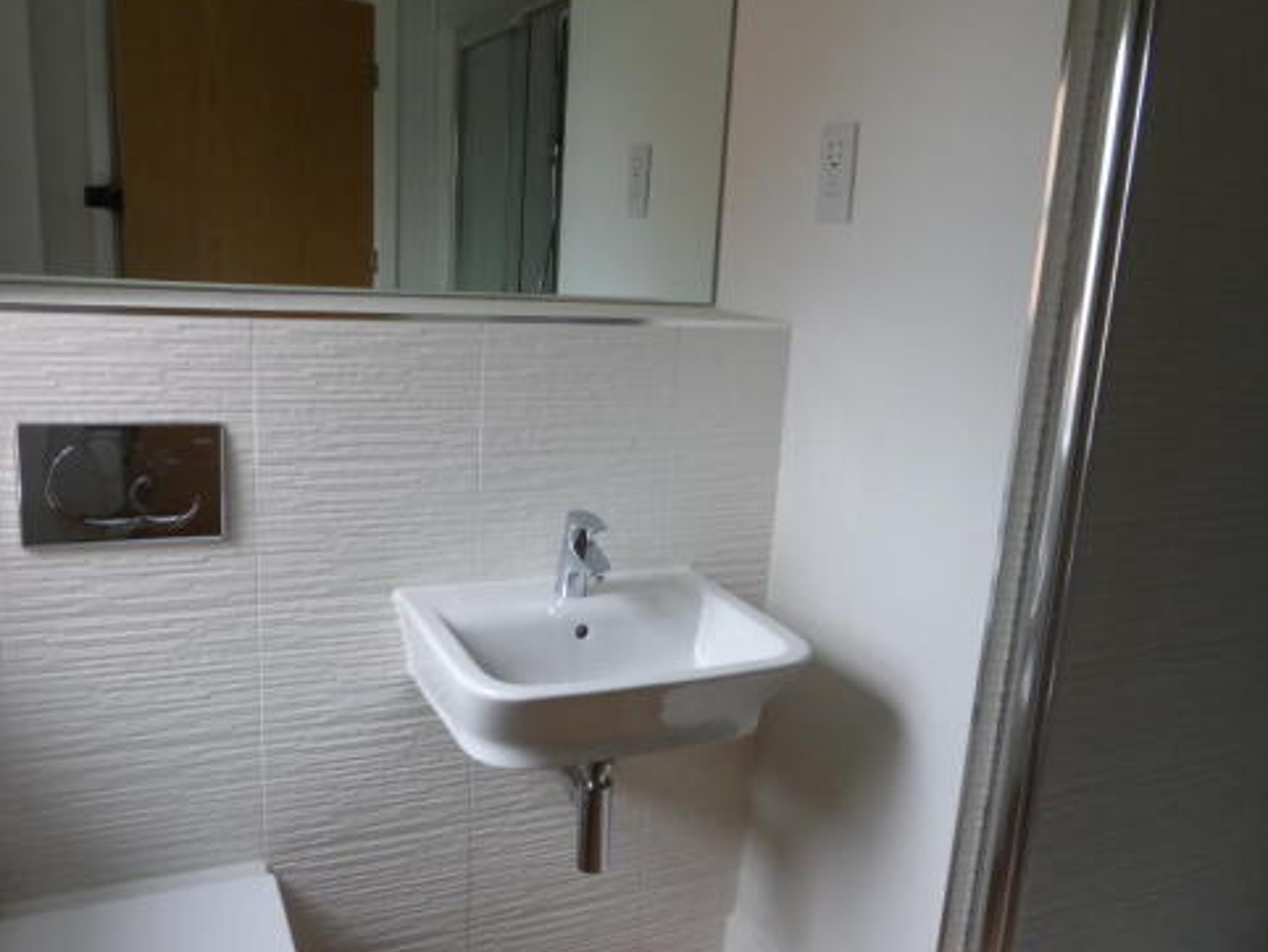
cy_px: 498
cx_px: 641
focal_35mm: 29
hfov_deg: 61.6
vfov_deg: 48.3
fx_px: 1063
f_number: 3.3
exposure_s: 1/60
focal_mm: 4.3
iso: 320
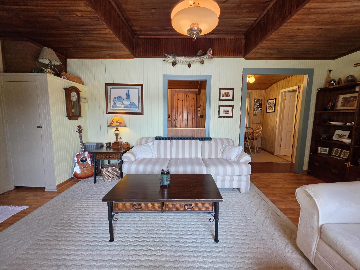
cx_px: 180
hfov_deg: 106.2
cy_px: 135
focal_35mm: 13
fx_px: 135
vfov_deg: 89.9
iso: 100
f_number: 1.9
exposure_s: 1/120
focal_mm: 2.2
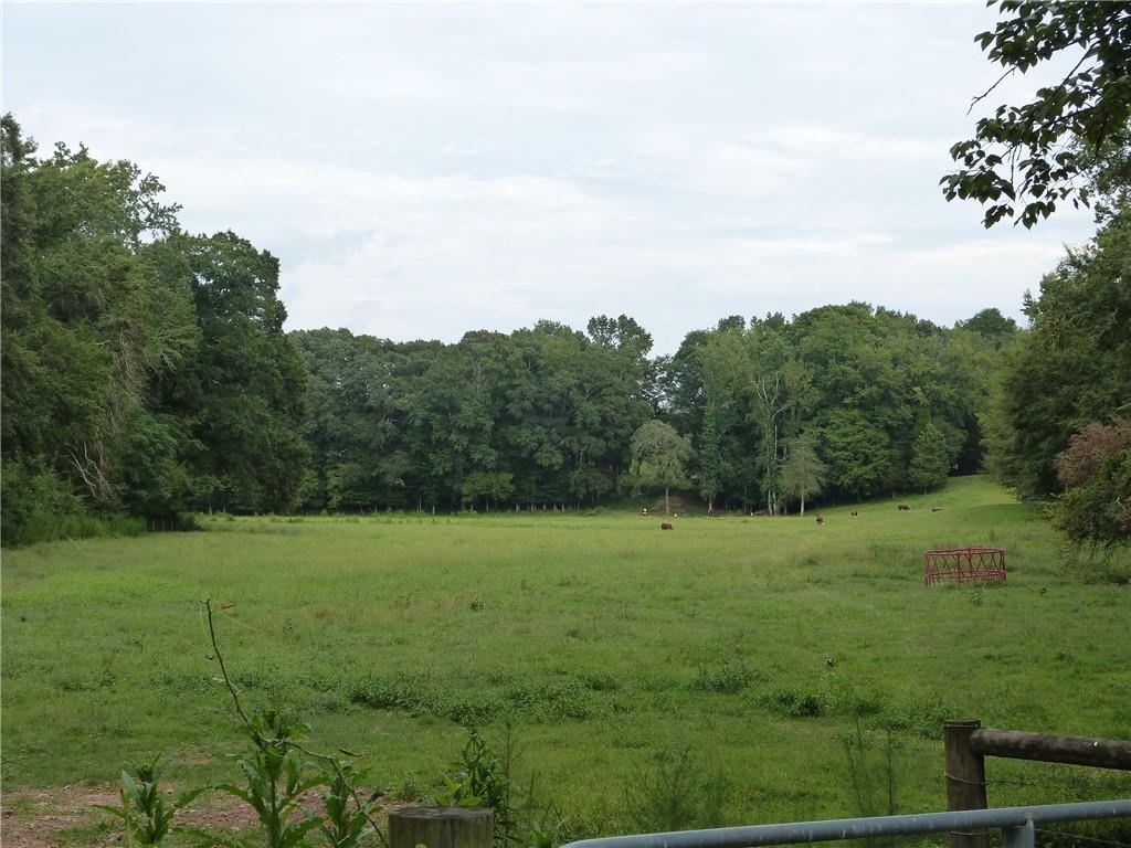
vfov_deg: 21.6
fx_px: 2222
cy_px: 424
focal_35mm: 68
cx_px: 566
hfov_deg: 28.6
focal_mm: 12.1
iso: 160
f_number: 4
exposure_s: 1/250
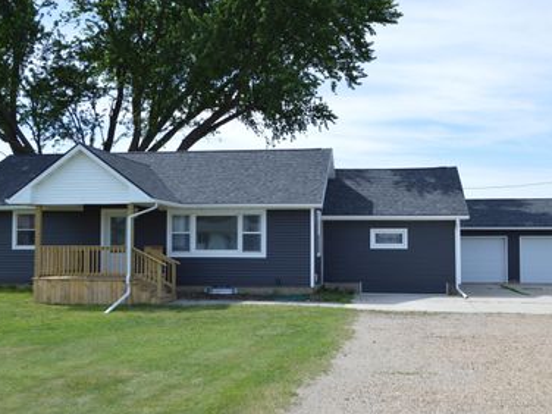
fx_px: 734
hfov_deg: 41.2
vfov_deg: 31.5
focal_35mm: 46
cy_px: 191
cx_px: 266
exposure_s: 1/200
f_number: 7.1
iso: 100
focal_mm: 24
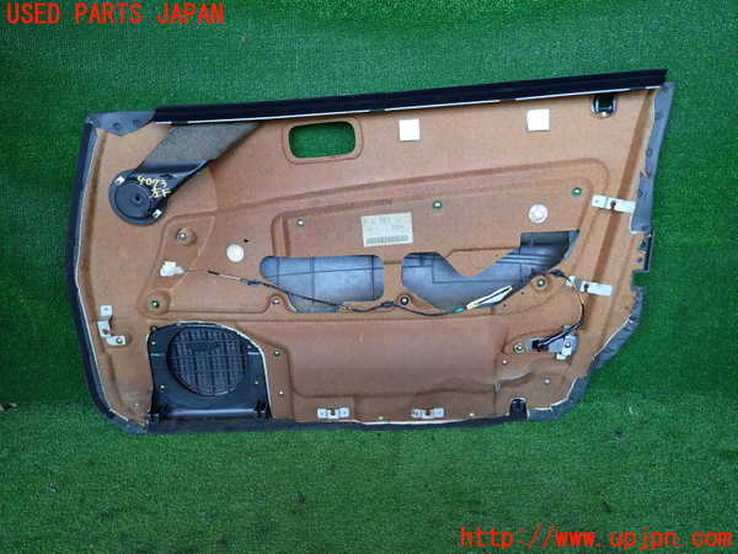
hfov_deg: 69.4
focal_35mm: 25
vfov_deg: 54.9
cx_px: 369
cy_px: 277
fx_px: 533
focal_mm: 4.5
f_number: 2
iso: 160
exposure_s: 1/125
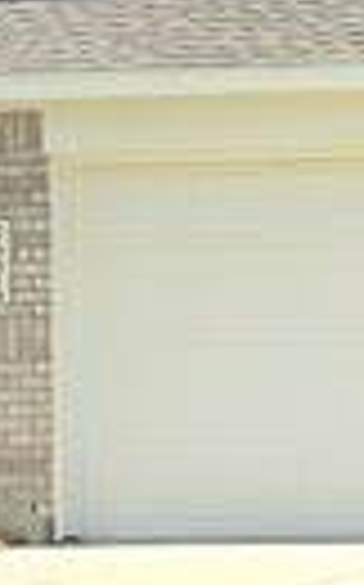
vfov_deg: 10.9
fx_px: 3054
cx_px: 1123
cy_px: 243
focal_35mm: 192
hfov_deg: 6.2
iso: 64
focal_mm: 6.3
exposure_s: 1/10000
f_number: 1.7
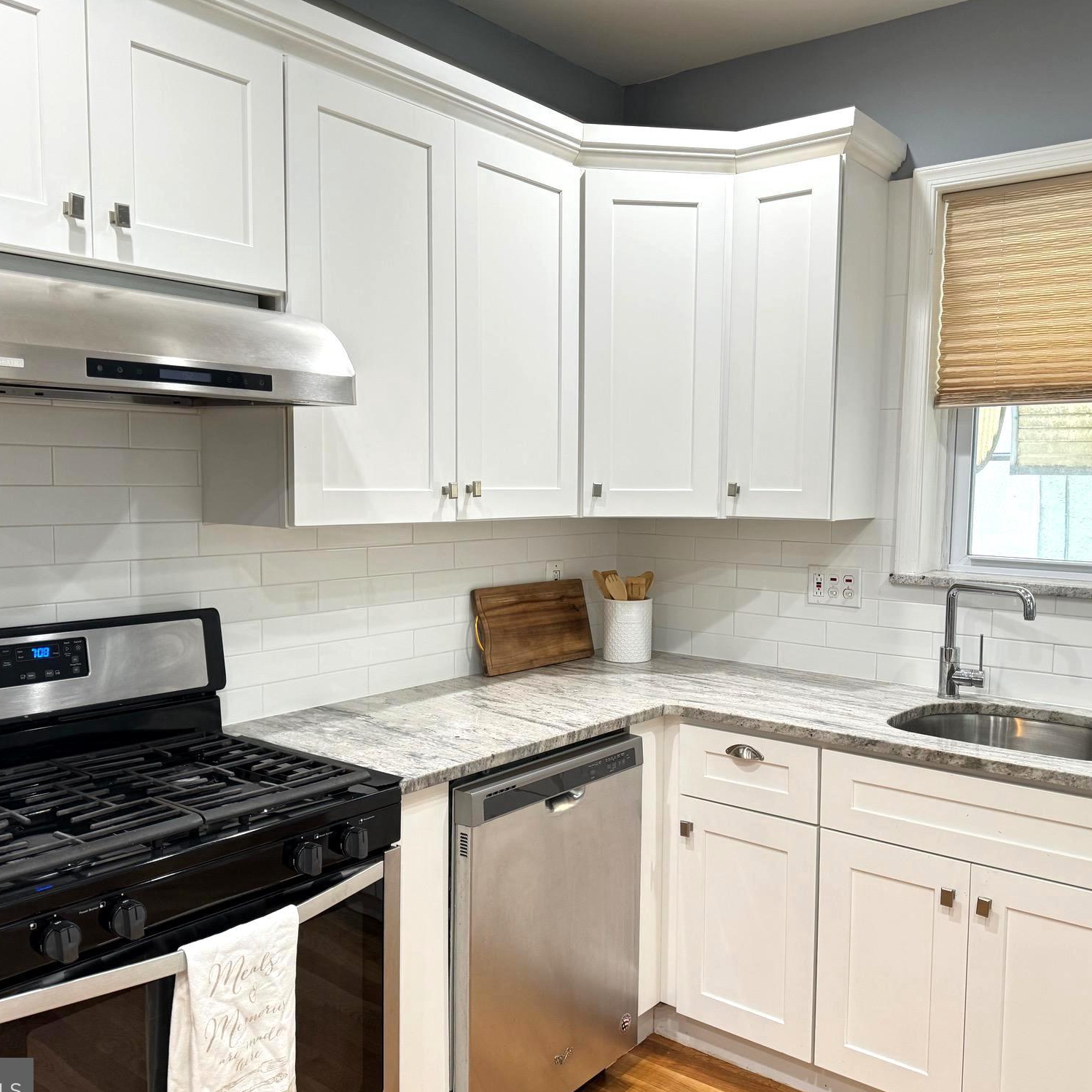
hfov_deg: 55.5
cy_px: 558
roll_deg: -0.6
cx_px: 598
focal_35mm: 29
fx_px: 1035
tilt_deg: -5.2
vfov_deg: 55.6
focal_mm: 6.86
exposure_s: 1/60
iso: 160
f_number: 1.78
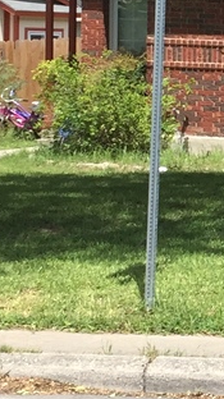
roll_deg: -2.1
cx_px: 590
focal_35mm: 146
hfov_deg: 7.6
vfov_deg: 14.7
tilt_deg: -3.1
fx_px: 1545
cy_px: 129
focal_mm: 4.15
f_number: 2.2
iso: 32
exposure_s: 1/1199
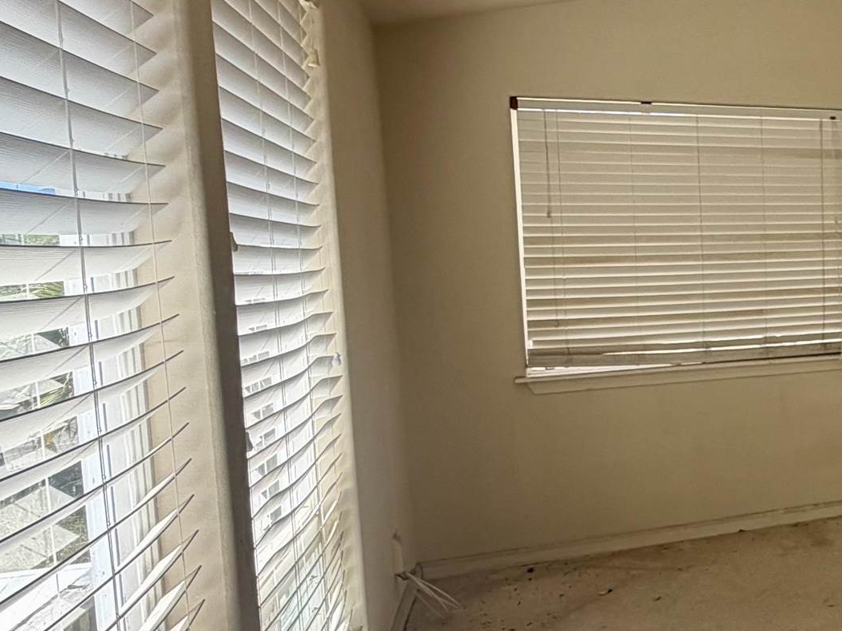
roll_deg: +1.1
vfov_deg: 35.1
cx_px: 1031
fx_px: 997
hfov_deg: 35.2
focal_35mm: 41
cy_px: 327
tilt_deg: -4.6
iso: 40
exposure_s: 1/241
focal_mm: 2.22
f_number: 2.2
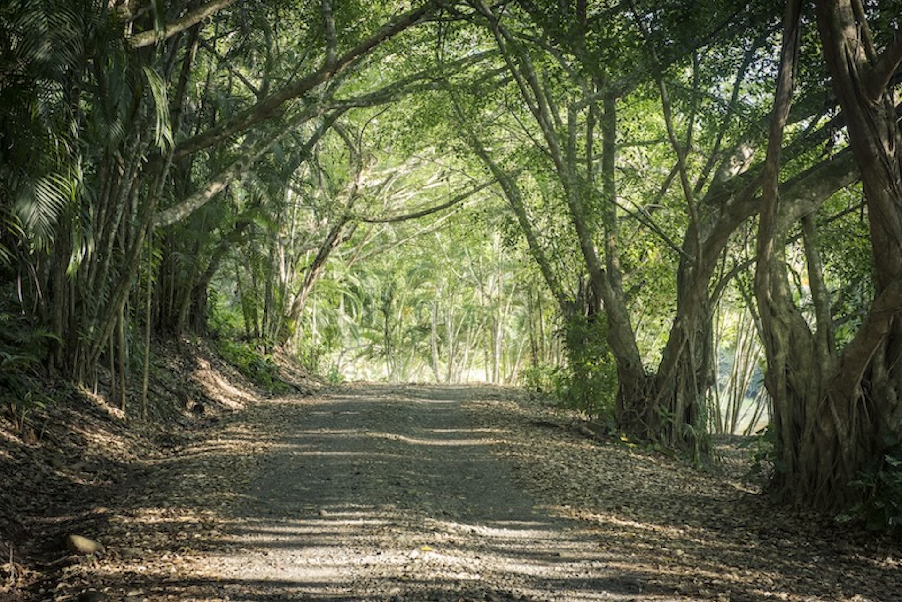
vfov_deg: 19.5
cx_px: 451
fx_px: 1755
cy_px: 301
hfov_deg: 28.8
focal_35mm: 70
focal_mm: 70
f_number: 10
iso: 400
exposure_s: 1/13
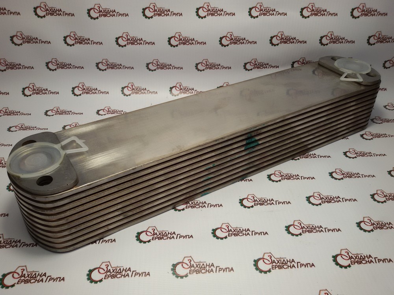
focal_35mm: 31
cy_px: 148
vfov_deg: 45.4
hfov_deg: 58.4
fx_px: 353
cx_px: 197
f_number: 2.4
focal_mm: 2.93
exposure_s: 1/100
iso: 40
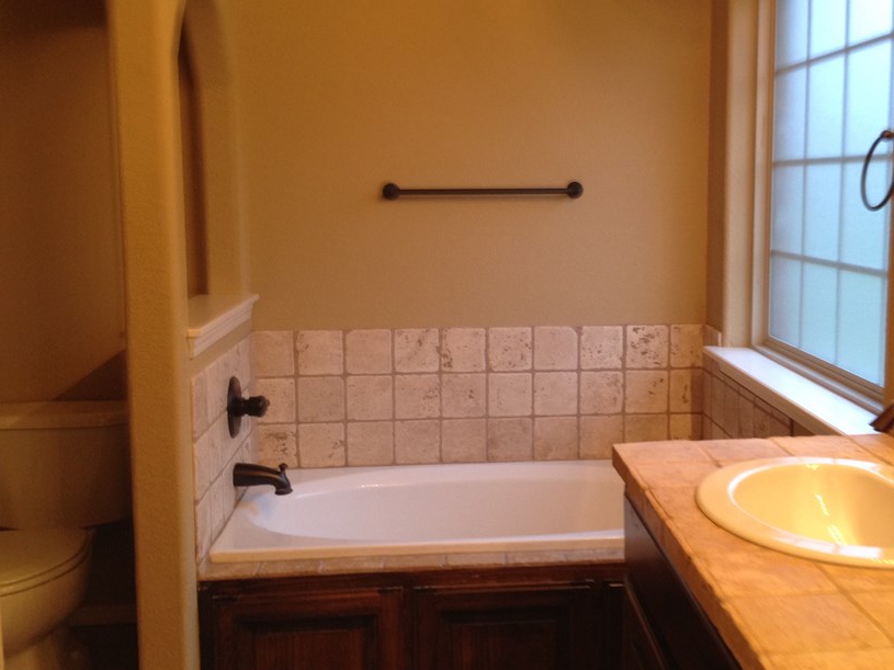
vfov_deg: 32.8
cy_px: 299
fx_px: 1136
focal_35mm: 44
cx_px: 550
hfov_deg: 42.7
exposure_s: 1/20
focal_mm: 4.28
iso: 100
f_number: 2.4
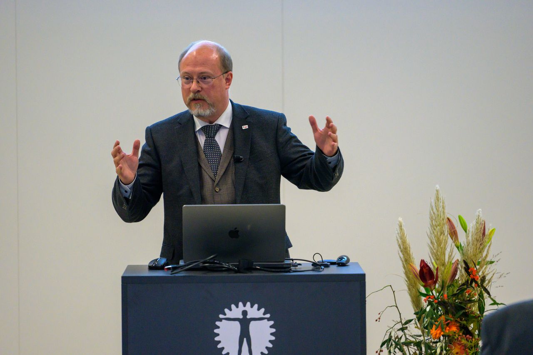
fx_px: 2961
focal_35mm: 200
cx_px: 266
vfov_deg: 6.9
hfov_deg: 10.3
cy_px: 178
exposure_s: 1/320
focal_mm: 200
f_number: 2.8
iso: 4000
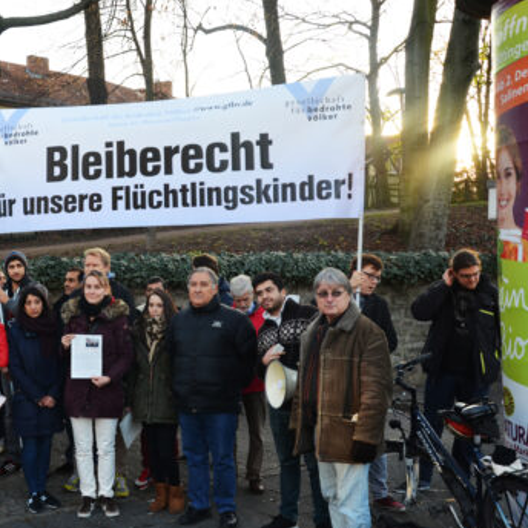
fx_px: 759
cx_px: 120
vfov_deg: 38.3
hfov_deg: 37.2
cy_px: 273
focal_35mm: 44
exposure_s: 1/125
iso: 280
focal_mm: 22
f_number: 5.6
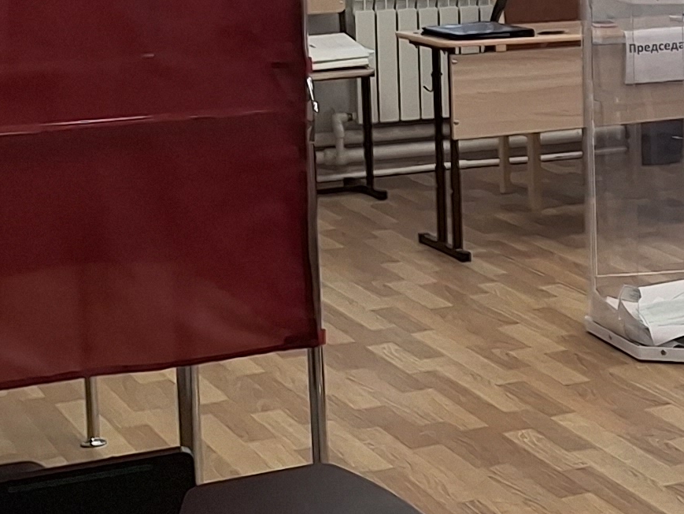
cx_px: 1237
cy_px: 44
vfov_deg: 13.6
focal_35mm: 108
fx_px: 2134
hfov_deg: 15.6
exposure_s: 1/191
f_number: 1.8
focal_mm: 5.54
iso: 40
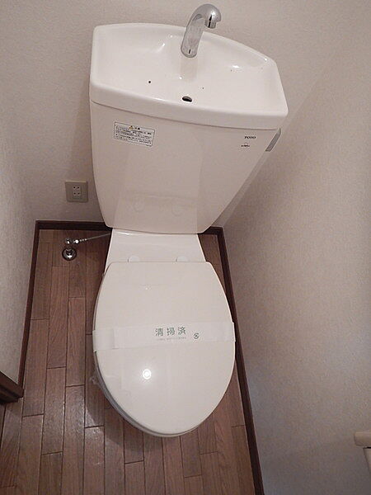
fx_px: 343
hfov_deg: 56.8
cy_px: 248
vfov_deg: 71.6
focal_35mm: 24
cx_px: 186
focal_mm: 4.3
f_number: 2.8
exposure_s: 1/30
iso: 320
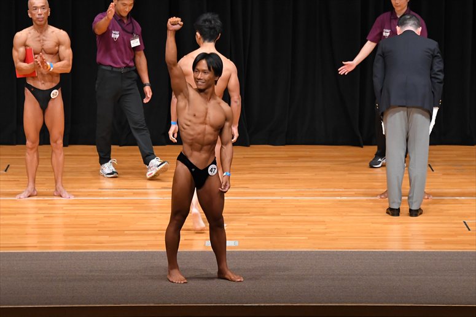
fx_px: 2670
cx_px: 238
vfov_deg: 6.8
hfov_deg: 10.2
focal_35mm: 202
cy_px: 158
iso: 4000
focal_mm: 135
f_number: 5.6
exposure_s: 1/400
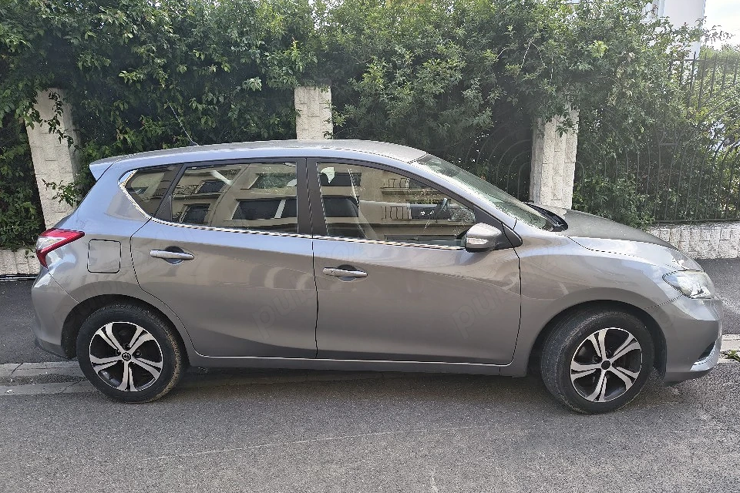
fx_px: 534
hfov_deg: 69.4
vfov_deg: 49.5
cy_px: 274
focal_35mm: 26
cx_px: 385
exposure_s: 1/345
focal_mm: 5.56
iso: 100
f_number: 1.8
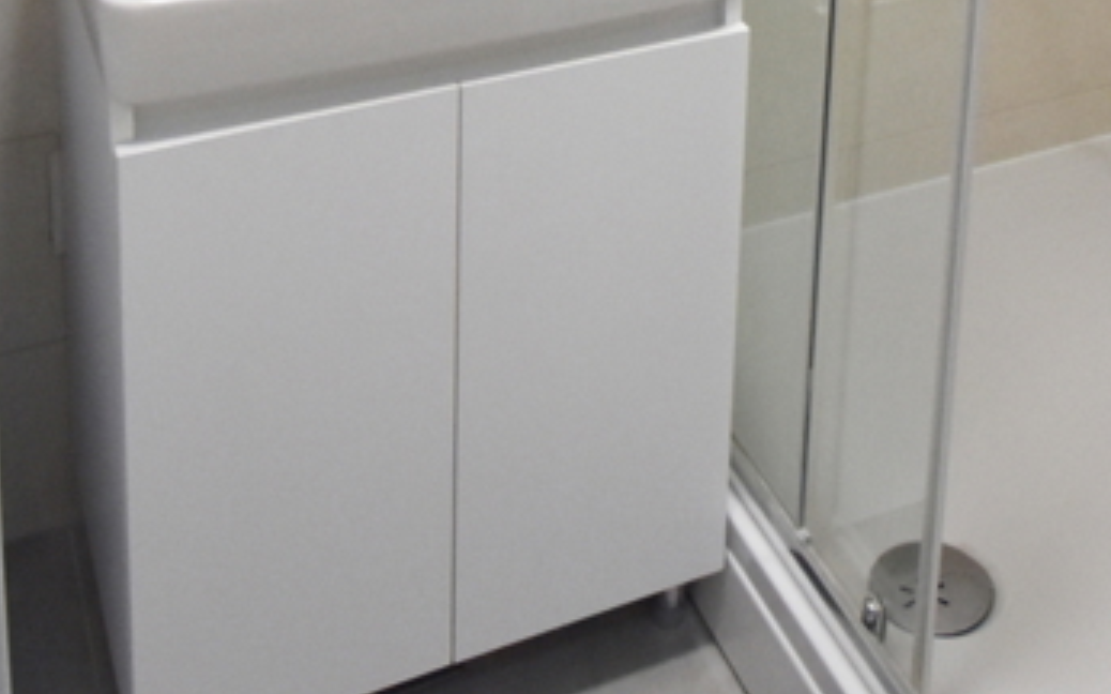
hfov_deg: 37.7
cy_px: -427
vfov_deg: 20.0
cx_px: 755
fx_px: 1604
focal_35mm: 53
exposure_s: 1/160
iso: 800
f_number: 4.5
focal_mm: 10
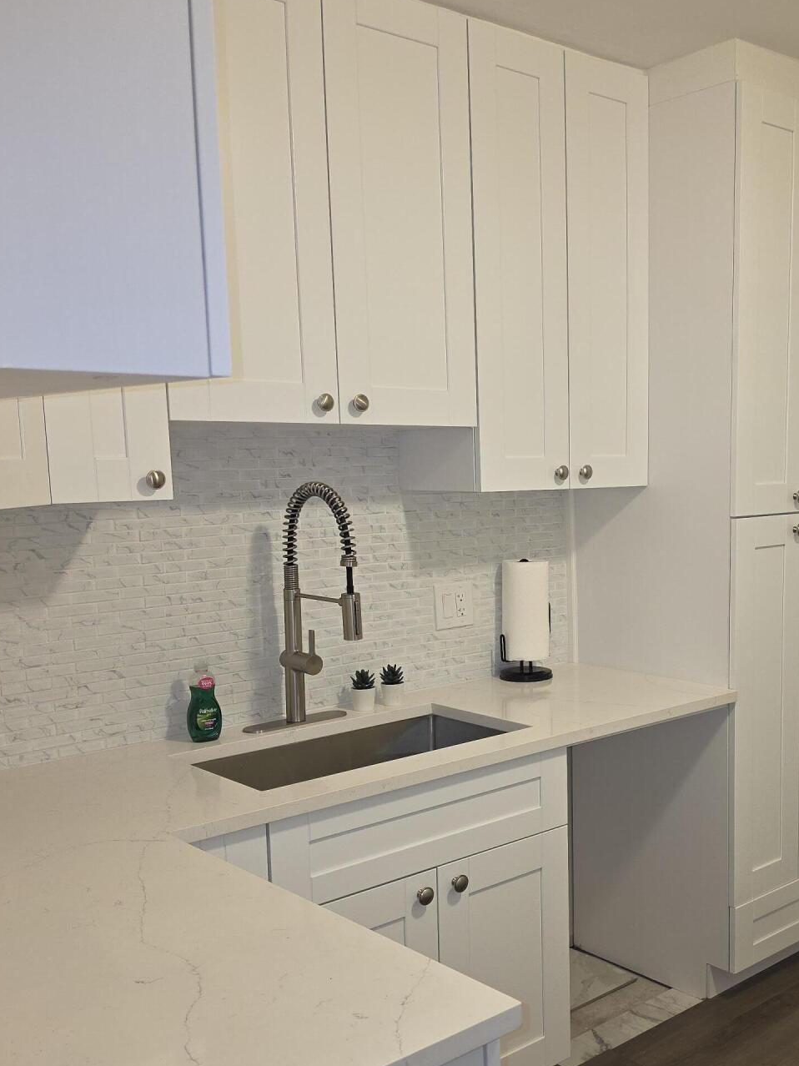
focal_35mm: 36
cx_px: 591
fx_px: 1108
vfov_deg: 51.1
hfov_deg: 38.7
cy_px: 623
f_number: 1.4
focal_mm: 6.5
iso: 64
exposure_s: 1/60
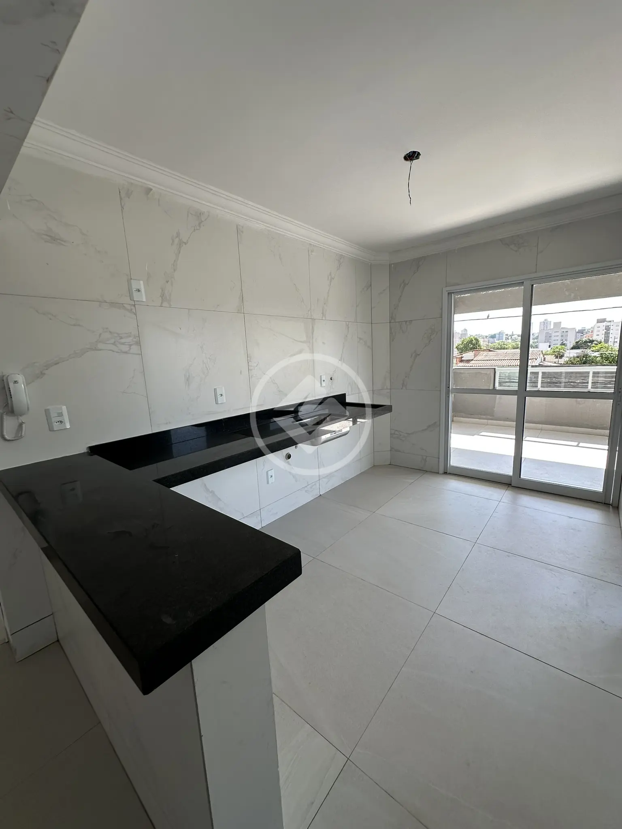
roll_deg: +2.7
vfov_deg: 102.1
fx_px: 335
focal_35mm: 14
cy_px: 414
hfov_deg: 85.7
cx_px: 311
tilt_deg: -9.0
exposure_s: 1/166
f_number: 2.2
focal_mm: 2.22
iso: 40
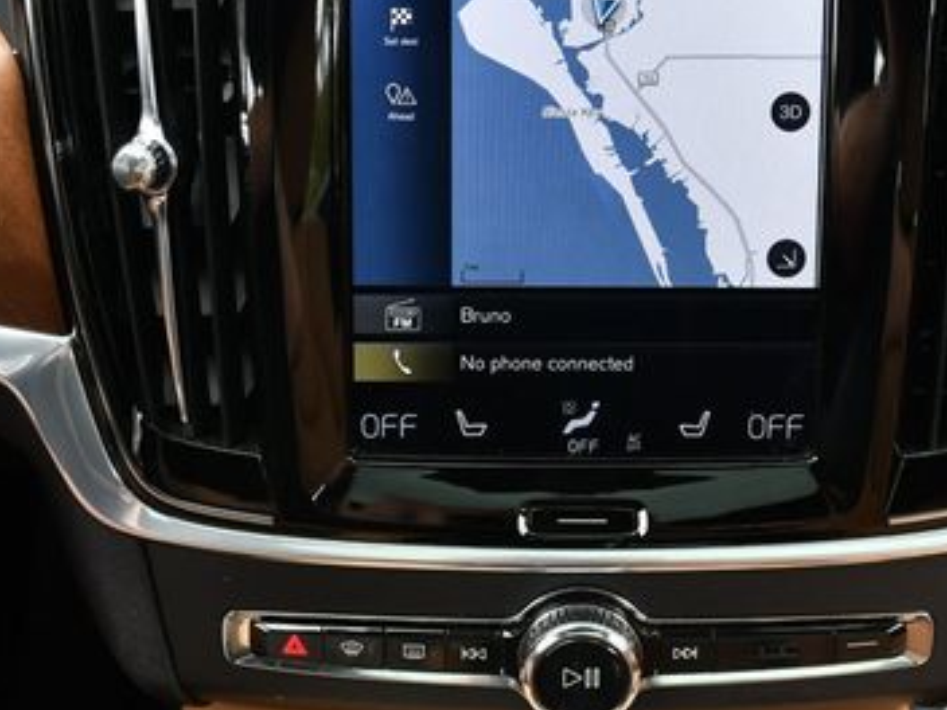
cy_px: 178
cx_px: 546
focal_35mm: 63
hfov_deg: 30.7
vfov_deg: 23.1
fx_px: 1724
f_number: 4.5
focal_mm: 18
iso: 400
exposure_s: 1/250
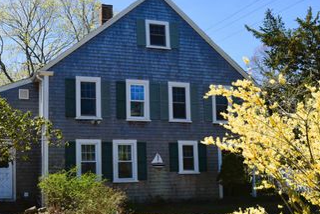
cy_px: 146
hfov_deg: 44.6
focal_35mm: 42
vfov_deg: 31.6
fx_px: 373
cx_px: 75
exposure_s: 1/500
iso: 400
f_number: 11
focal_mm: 18
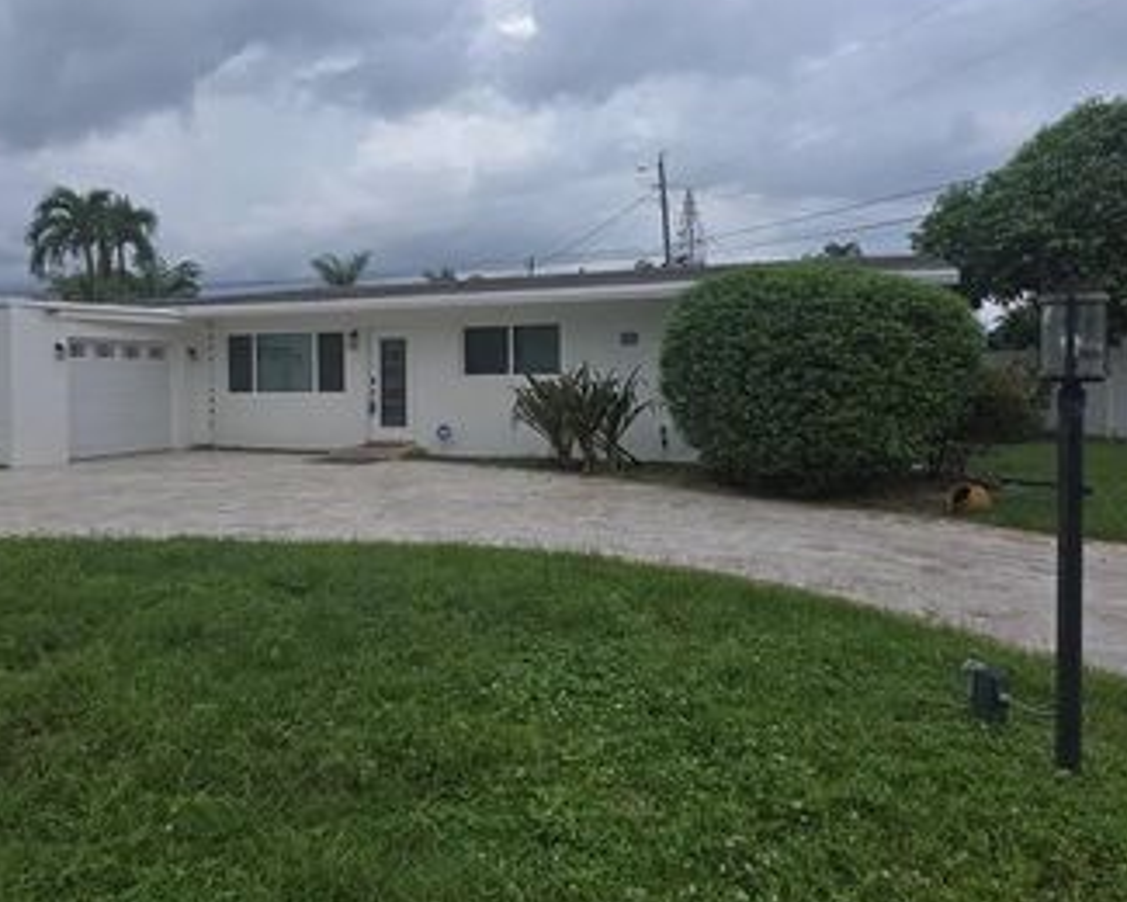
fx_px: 834
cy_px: 389
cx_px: 468
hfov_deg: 67.6
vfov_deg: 56.6
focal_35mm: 25
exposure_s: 1/1212
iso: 20
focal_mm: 2.2
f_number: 1.9
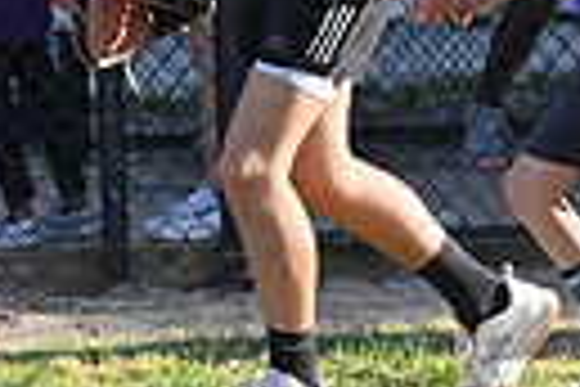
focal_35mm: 459
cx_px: 701
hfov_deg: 4.5
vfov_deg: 3.0
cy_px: 4
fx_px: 7394
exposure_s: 1/8000
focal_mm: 102
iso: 2500
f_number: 6.3
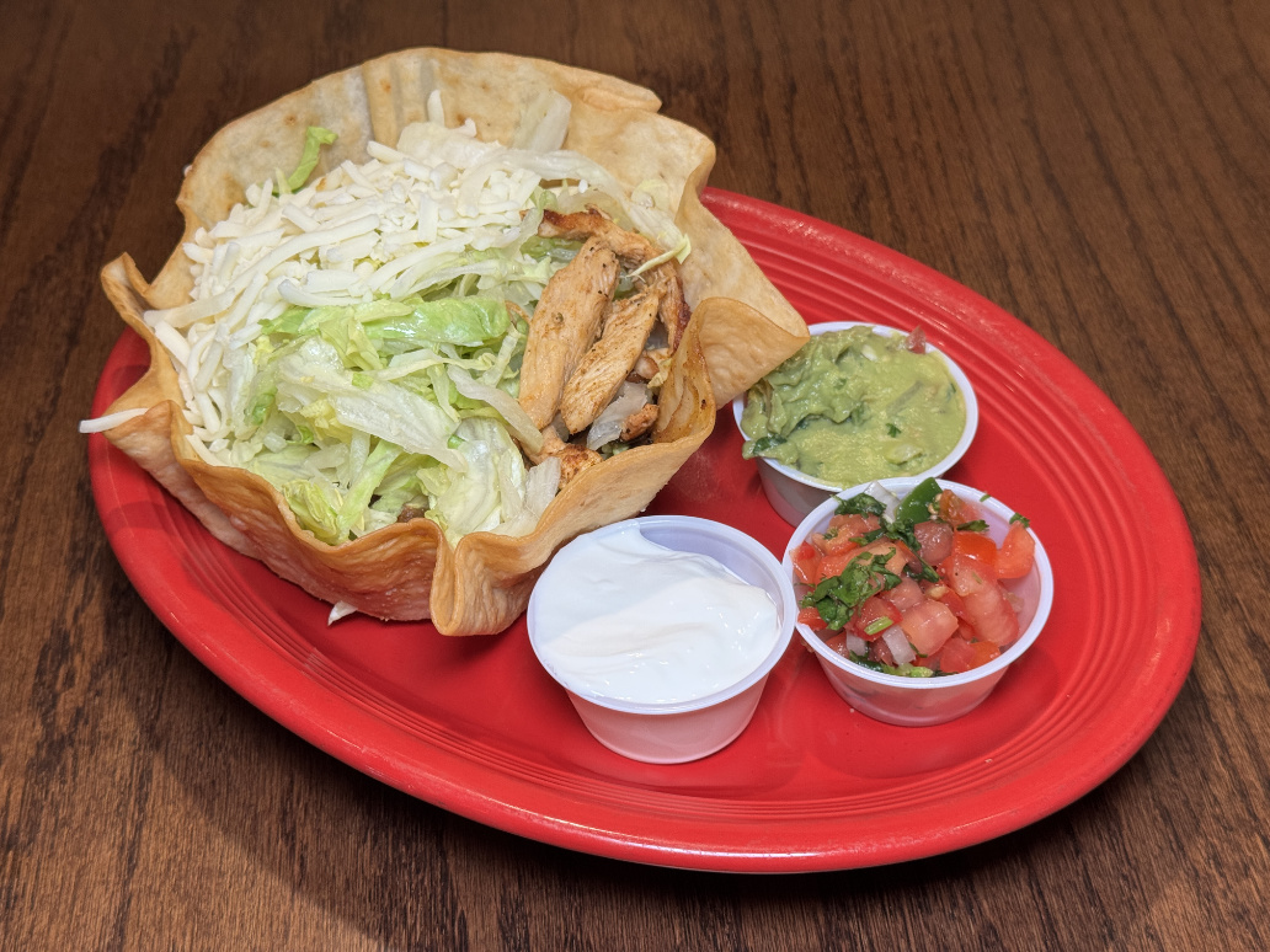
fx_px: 1761
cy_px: 476
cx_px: 635
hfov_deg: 39.7
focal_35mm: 48
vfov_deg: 30.3
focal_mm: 6.8
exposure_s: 1/60
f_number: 1.8
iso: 64
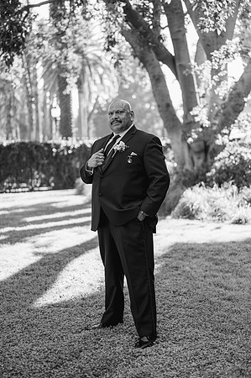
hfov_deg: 26.9
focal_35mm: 50
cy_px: 189
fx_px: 524
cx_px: 126
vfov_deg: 39.6
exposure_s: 1/1250
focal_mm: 50
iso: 140
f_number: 1.8
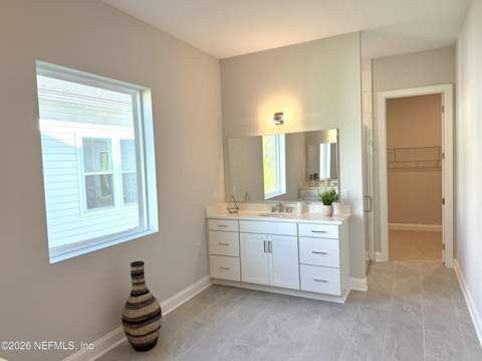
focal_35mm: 24
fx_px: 334
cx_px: 241
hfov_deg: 71.7
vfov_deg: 56.7
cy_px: 180
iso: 80
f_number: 1.78
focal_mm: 6.76
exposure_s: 1/180
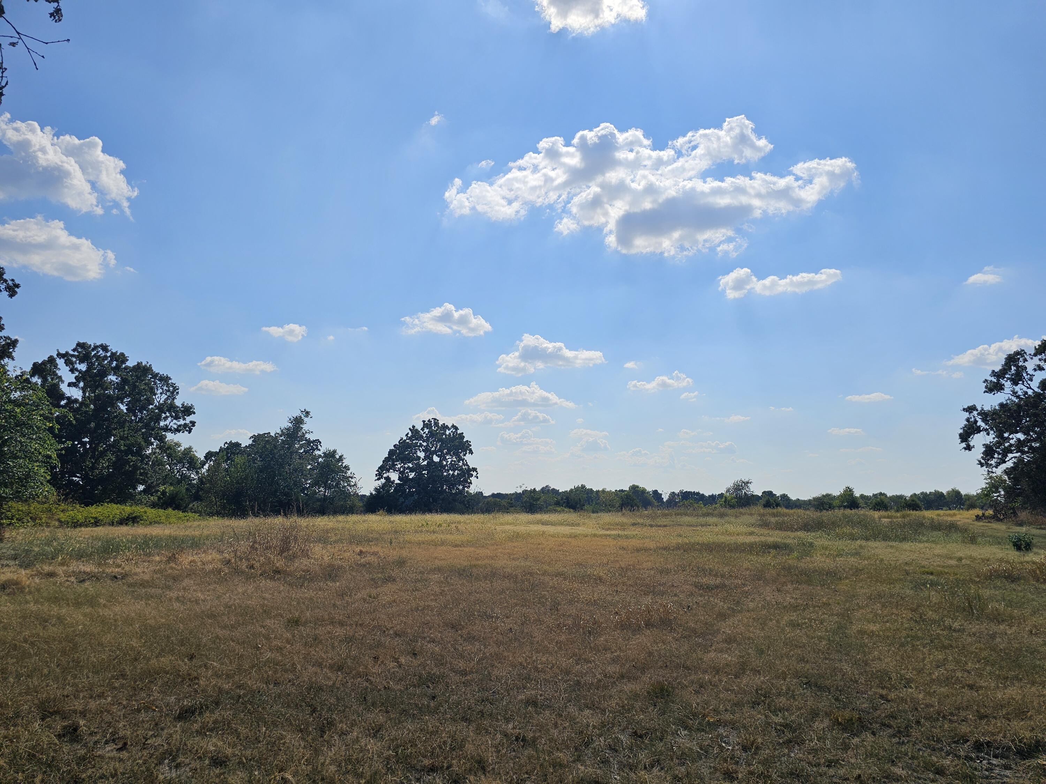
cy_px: 392
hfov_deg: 73.9
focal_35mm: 23
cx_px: 523
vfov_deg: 58.9
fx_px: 695
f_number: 1.7
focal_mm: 6.3
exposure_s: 1/2049
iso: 10
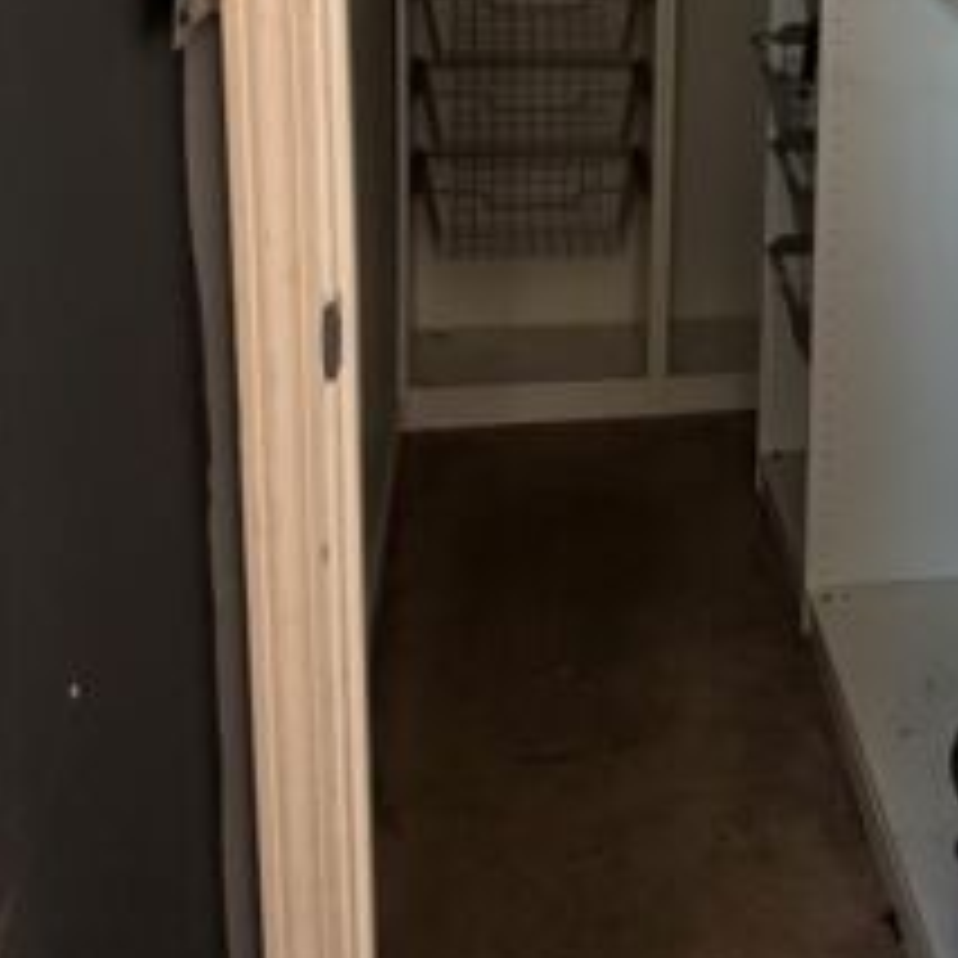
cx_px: 891
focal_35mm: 53
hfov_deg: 30.5
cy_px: 97
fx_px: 1659
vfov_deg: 30.8
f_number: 1.78
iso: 640
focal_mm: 6.76
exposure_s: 1/60
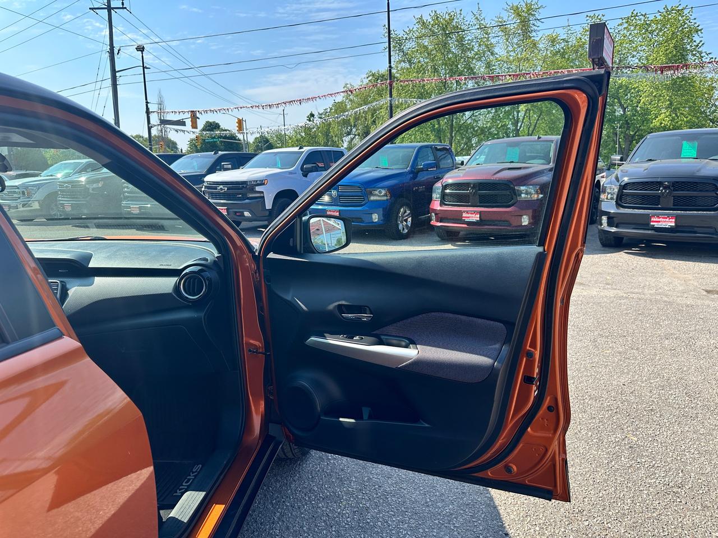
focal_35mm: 24
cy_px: 269
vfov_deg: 56.8
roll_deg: +1.1
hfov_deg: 71.6
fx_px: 498
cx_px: 359
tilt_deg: -11.2
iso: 80
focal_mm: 6.86
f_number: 1.78
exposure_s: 1/1779
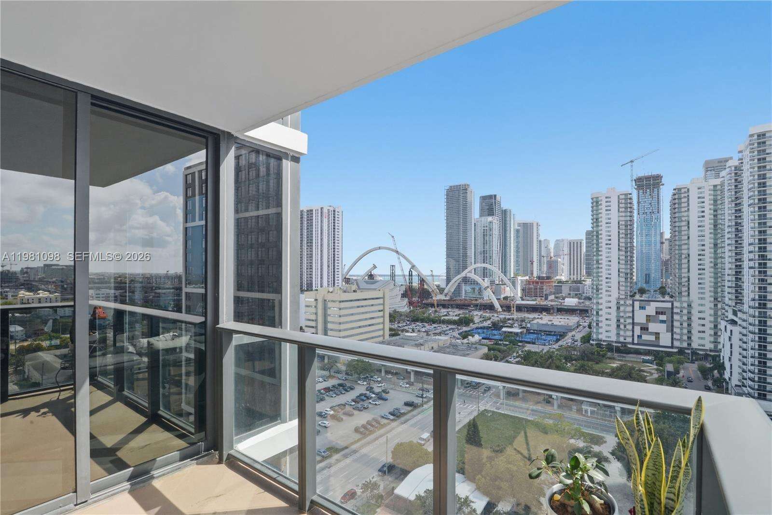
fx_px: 343
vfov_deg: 73.8
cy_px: 258
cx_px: 386
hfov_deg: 96.7
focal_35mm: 16
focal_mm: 16
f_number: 14
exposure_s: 1/160
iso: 320
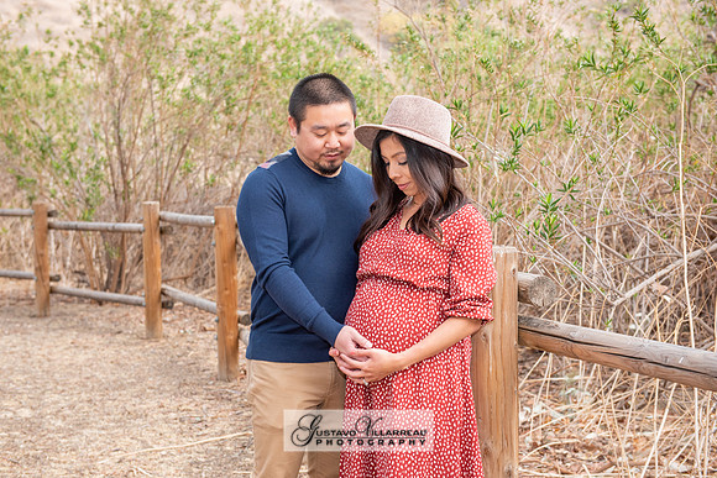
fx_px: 1096
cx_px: 358
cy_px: 239
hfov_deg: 36.2
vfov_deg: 24.6
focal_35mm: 55
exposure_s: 1/125
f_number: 5
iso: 500
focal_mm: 55
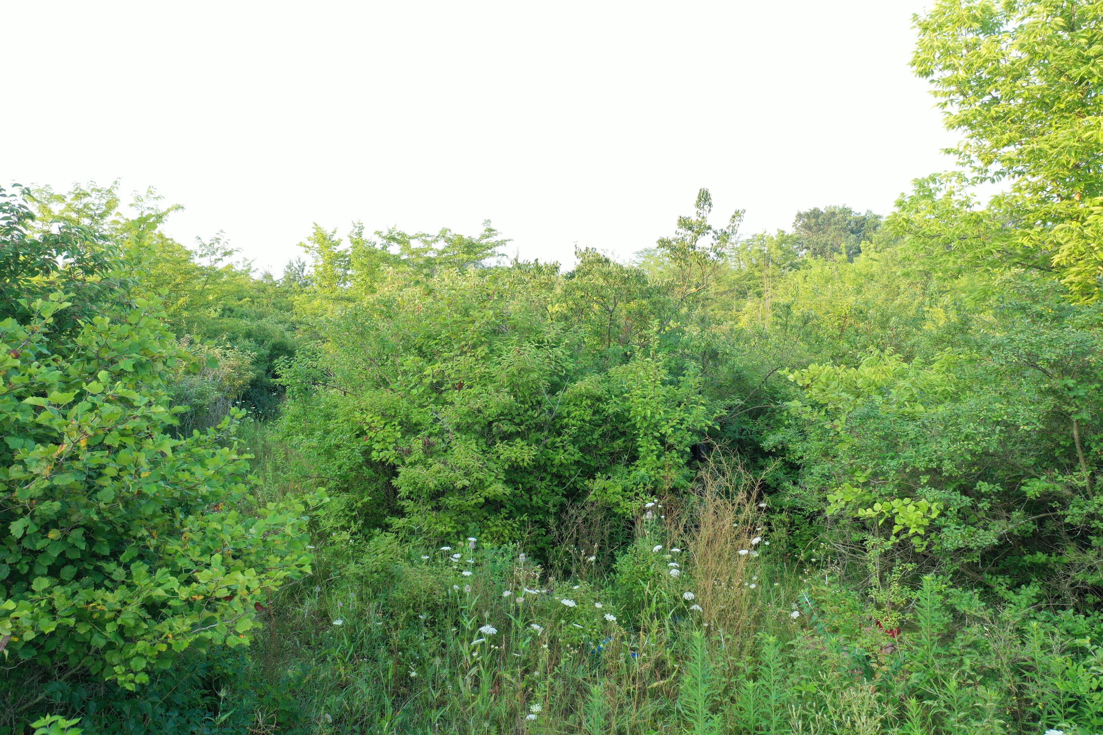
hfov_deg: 65.5
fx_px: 858
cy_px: 368
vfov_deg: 46.4
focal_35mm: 28
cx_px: 552
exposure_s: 1/80
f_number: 4
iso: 100
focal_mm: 10.26
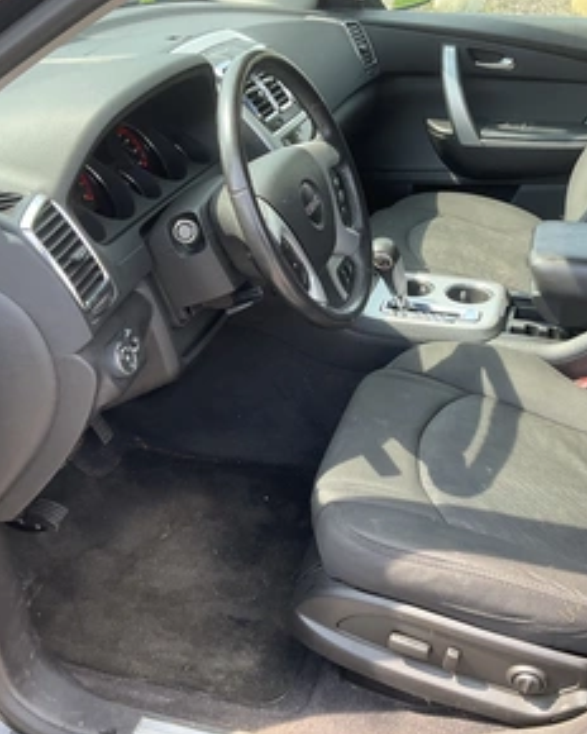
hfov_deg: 37.9
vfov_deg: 46.8
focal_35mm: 39
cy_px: 362
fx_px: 847
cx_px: 374
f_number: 1.8
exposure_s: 1/122
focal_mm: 3
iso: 25
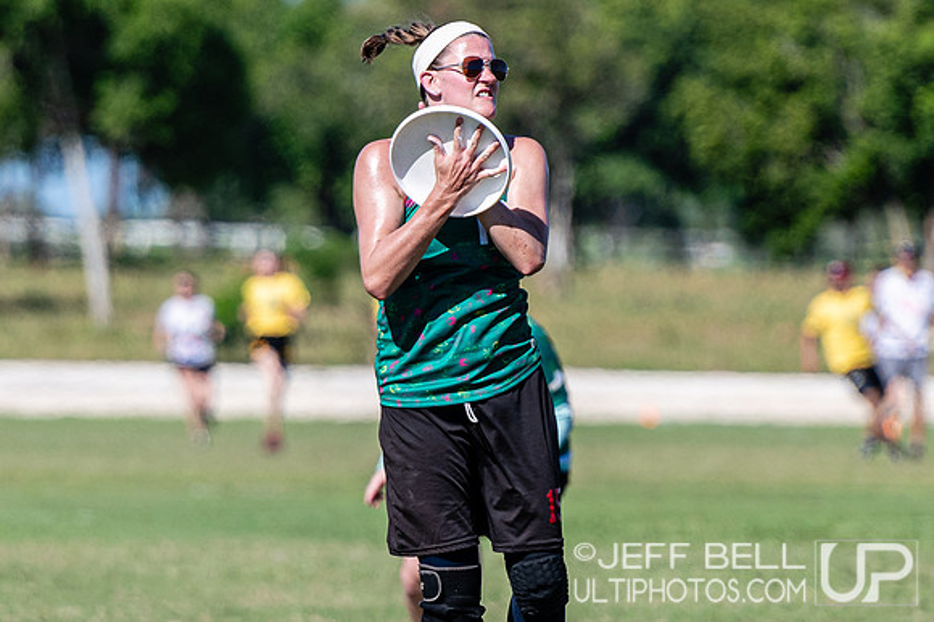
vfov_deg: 2.0
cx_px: 391
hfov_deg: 3.0
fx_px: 18119
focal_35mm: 699
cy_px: 330
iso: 110
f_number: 3.2
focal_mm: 200
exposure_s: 1/2500
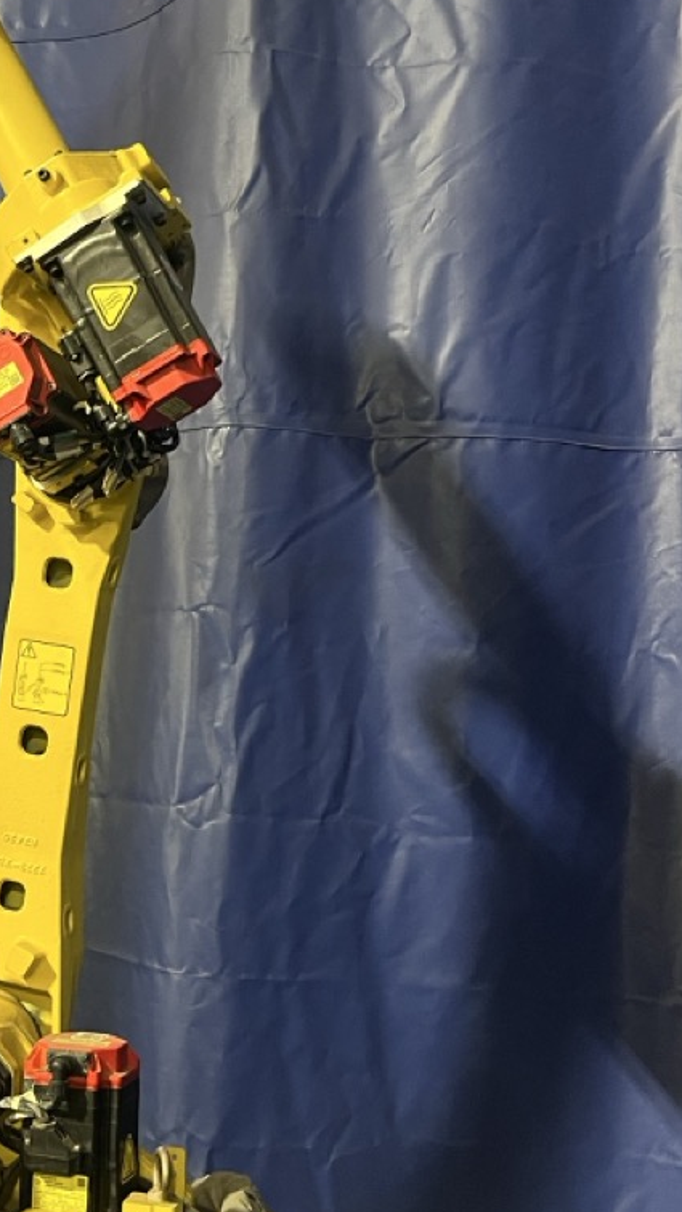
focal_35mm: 48
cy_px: 618
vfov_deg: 42.9
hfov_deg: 24.2
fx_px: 1542
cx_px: 71
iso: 640
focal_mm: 5.1
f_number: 1.6
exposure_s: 1/37
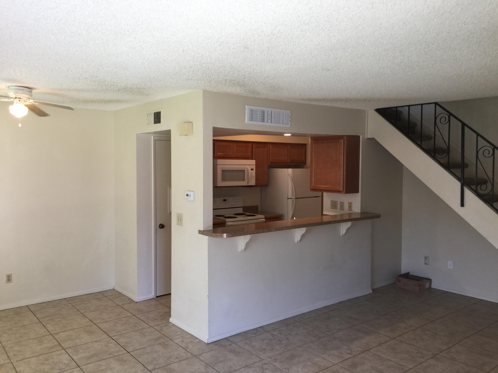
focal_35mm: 29
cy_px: 186
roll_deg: -1.2
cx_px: 249
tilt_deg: -2.3
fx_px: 417
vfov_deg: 48.2
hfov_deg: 61.7
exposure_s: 1/30
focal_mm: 4.15
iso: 32
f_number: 2.2
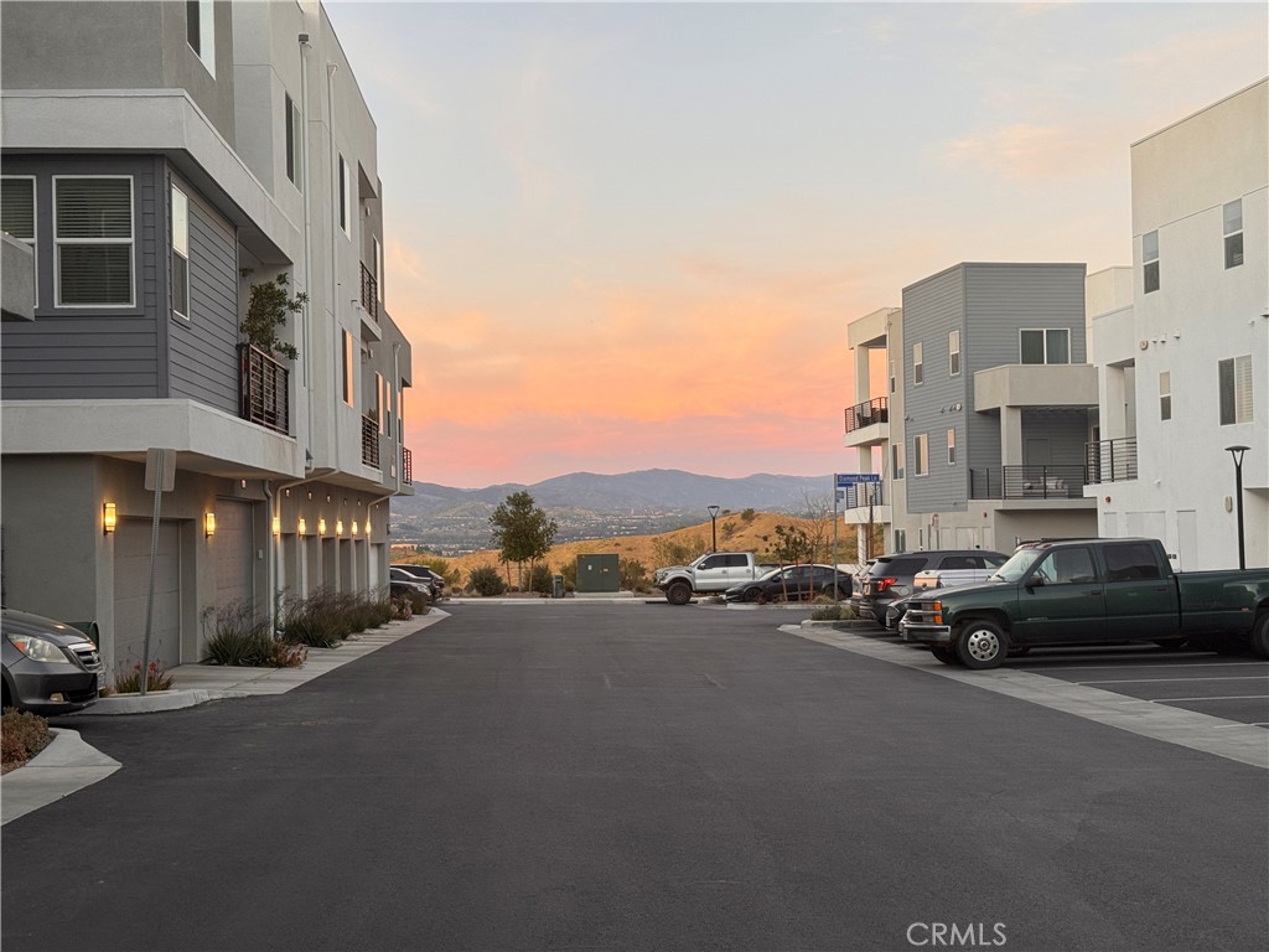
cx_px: 634
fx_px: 1760
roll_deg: +1.1
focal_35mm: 48
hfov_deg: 39.7
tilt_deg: +1.6
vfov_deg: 30.3
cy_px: 476
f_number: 1.78
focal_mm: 6.76
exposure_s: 1/124
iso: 50
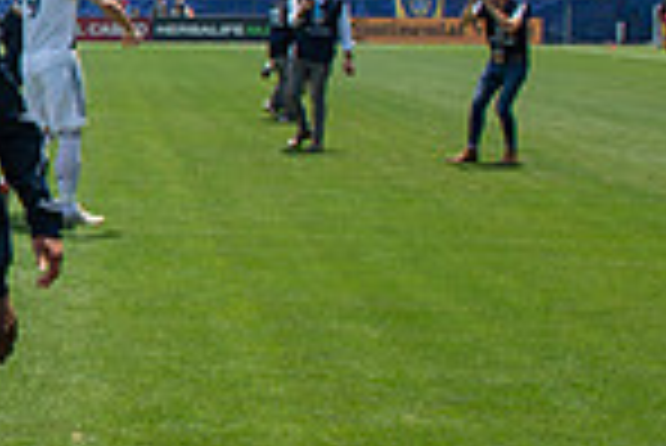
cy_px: 97
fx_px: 1741
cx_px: -495
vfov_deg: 14.5
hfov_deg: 17.8
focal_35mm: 94
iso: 200
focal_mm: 24
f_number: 5.6
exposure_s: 1/640
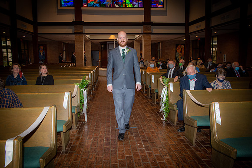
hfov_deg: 63.7
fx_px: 203
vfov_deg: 44.9
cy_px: 84
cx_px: 126
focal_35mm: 29
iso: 1250
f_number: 5.6
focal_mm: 29
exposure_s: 1/160
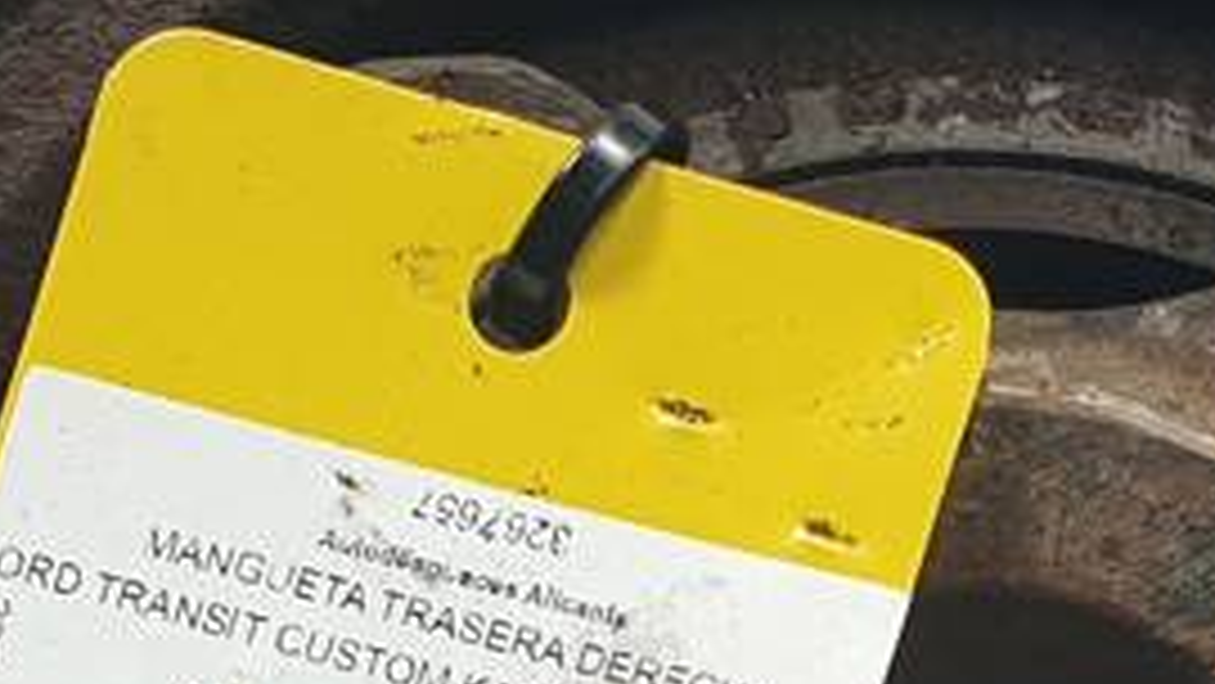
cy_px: 945
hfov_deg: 14.1
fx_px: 4866
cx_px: 994
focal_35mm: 151
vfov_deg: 7.9
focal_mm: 4.3
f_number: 2.4
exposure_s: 1/171
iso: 50
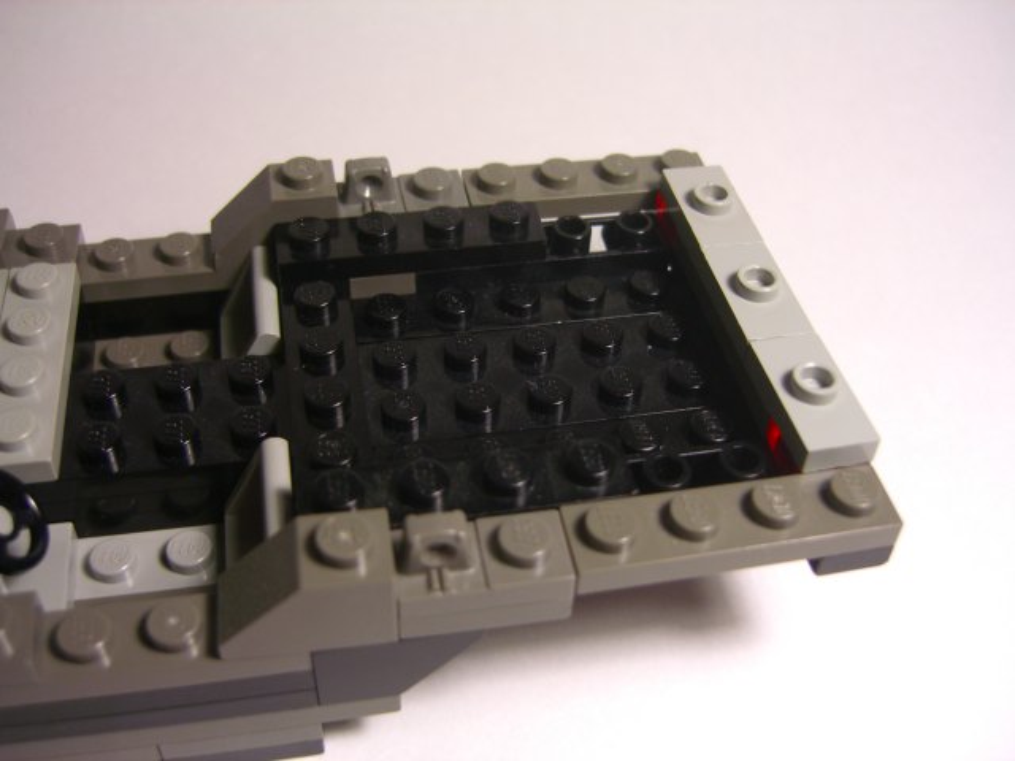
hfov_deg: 49.0
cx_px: 508
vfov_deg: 37.7
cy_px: 380
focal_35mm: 38
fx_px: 1114
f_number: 2.8
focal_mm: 7.9
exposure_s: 1/80
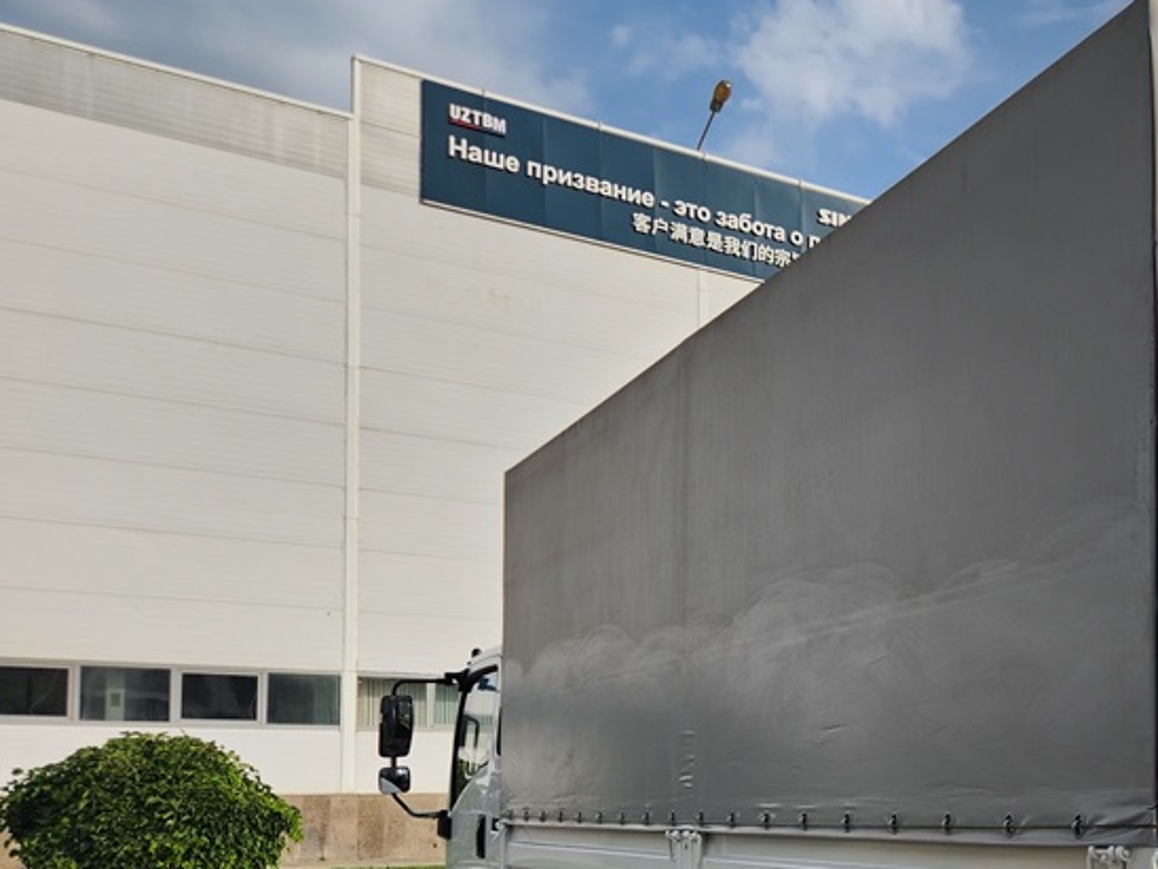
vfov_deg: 33.1
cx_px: 997
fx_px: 1405
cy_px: 732
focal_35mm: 42
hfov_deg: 41.9
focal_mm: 5.4
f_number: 1.8
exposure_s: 1/2016
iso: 20
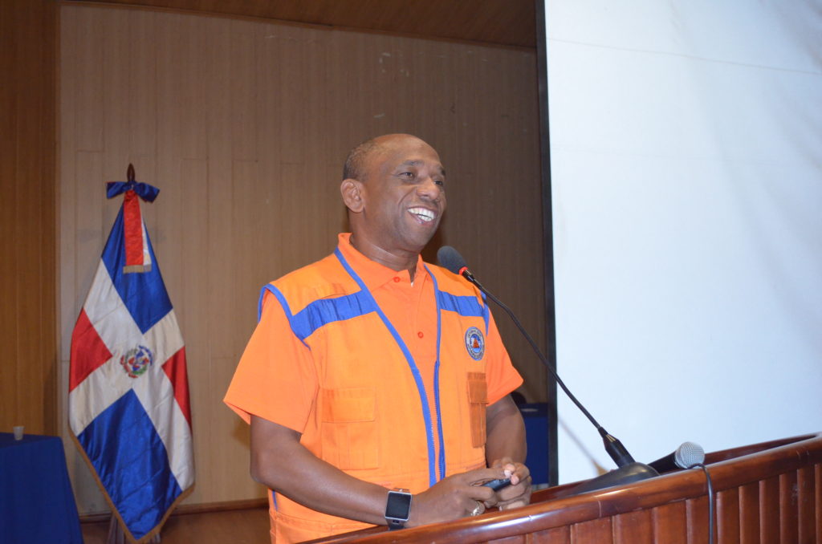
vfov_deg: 36.7
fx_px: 820
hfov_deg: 53.2
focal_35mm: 36
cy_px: 272
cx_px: 411
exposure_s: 1/30
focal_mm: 24
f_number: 4
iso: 2800
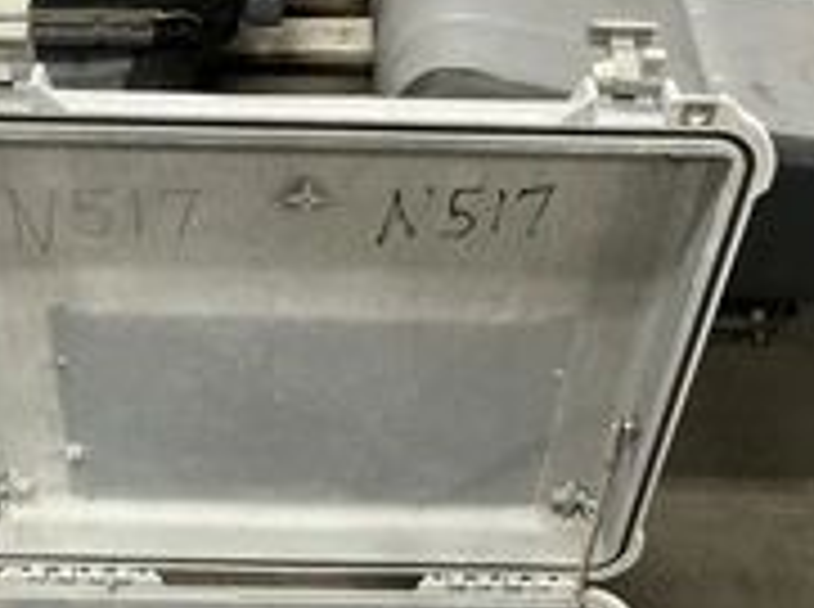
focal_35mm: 62
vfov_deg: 22.6
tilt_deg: -51.3
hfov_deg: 31.0
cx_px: 274
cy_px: 613
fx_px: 1455
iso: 200
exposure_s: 1/40
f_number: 1.8
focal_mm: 3
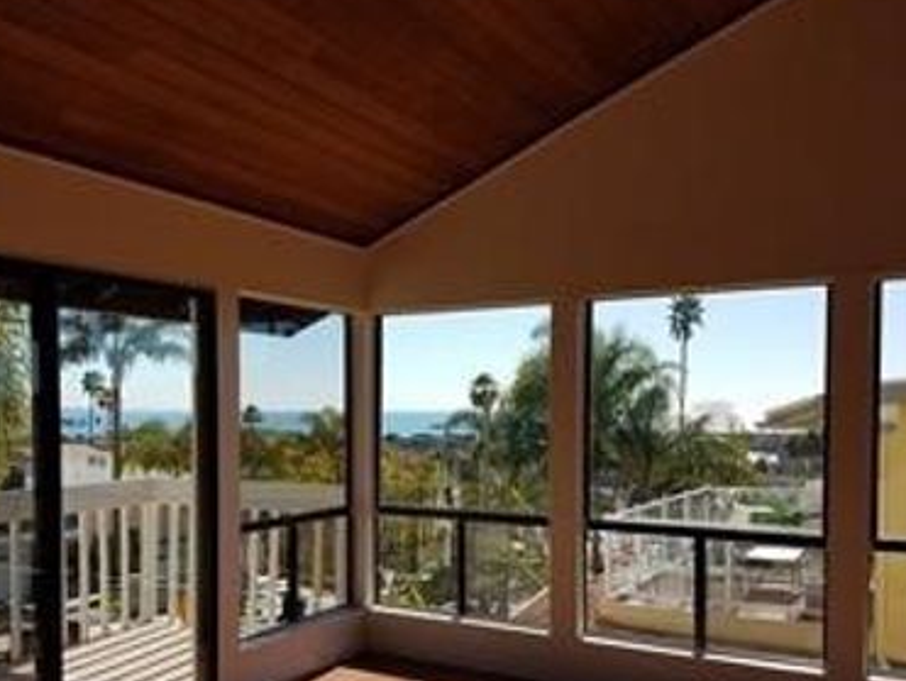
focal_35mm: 35
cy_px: 421
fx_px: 917
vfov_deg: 40.5
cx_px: 383
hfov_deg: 52.4
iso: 40
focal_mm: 4.2
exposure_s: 1/2104
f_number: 1.7
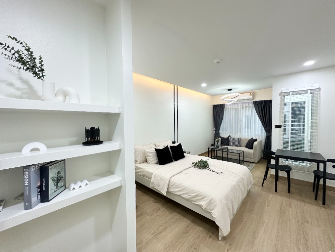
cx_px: 168
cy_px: 126
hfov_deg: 102.1
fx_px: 135
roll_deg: +0.9
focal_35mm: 14
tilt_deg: -2.3
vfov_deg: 85.7
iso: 160
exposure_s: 1/50
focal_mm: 2.22
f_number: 2.2
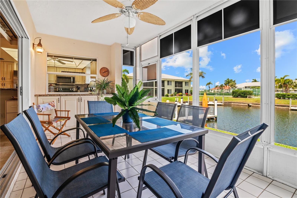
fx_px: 132
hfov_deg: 96.8
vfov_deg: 73.6
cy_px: 99
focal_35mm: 16
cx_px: 148
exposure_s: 1/20
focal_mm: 16
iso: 320
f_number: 10
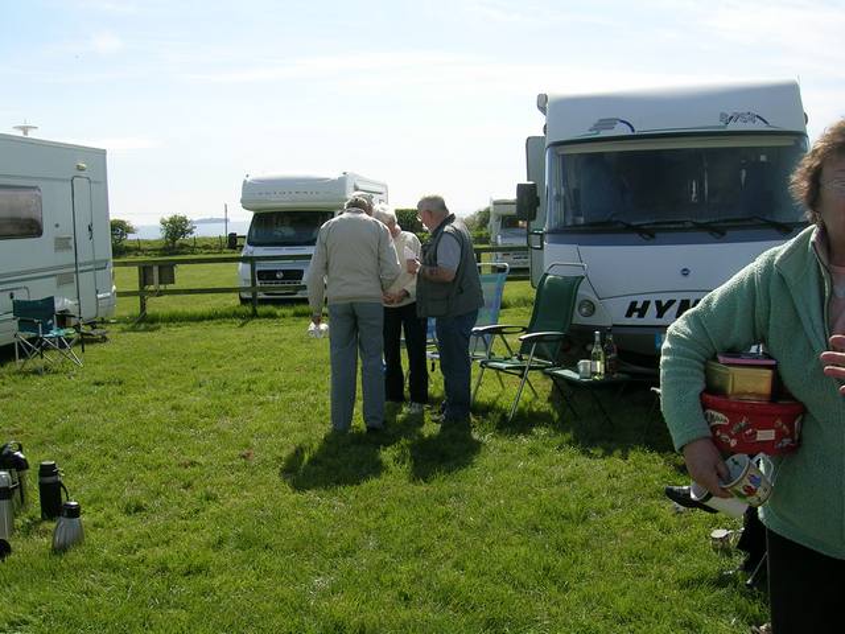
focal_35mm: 35
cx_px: 422
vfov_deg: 40.7
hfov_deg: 52.6
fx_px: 854
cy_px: 317
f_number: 4.8
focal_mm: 5.4
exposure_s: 1/397
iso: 50
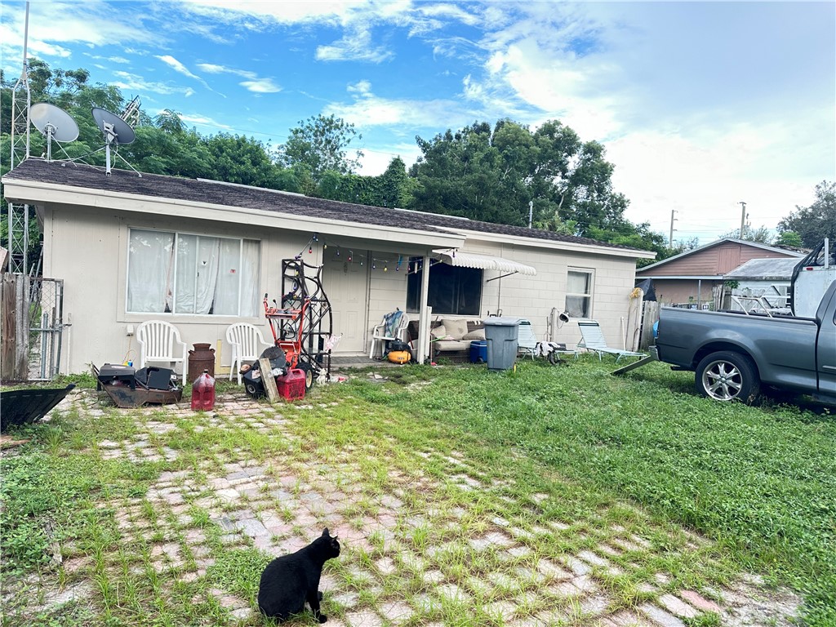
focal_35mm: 24
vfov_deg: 56.8
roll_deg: -3.1
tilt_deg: -2.2
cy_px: 314
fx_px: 580
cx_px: 418
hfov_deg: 71.6
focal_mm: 6.86
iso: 80
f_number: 1.78
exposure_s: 1/263
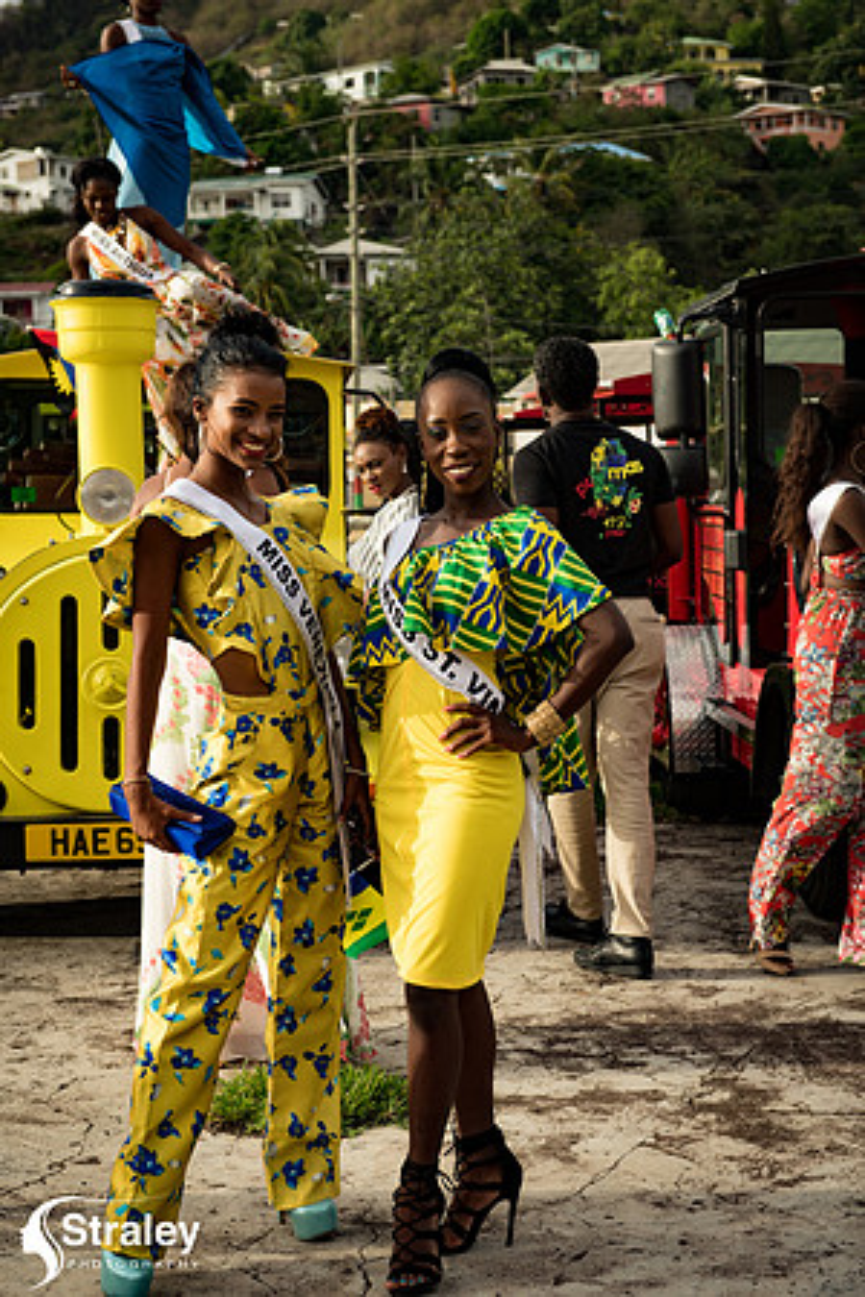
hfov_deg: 21.9
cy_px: 648
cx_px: 432
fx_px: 2234
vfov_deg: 32.4
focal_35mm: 62
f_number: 6.3
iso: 80
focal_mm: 62
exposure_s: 1/250
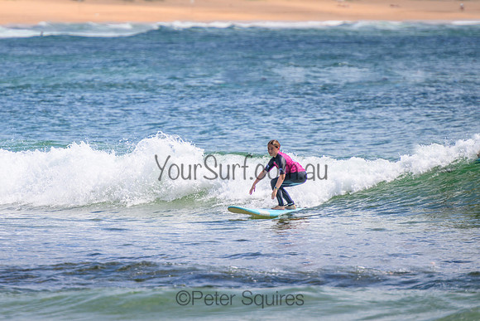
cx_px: 150
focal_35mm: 550
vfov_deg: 2.5
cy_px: 143
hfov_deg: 3.7
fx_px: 7333
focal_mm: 400
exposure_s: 1/2000
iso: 250
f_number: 5.6
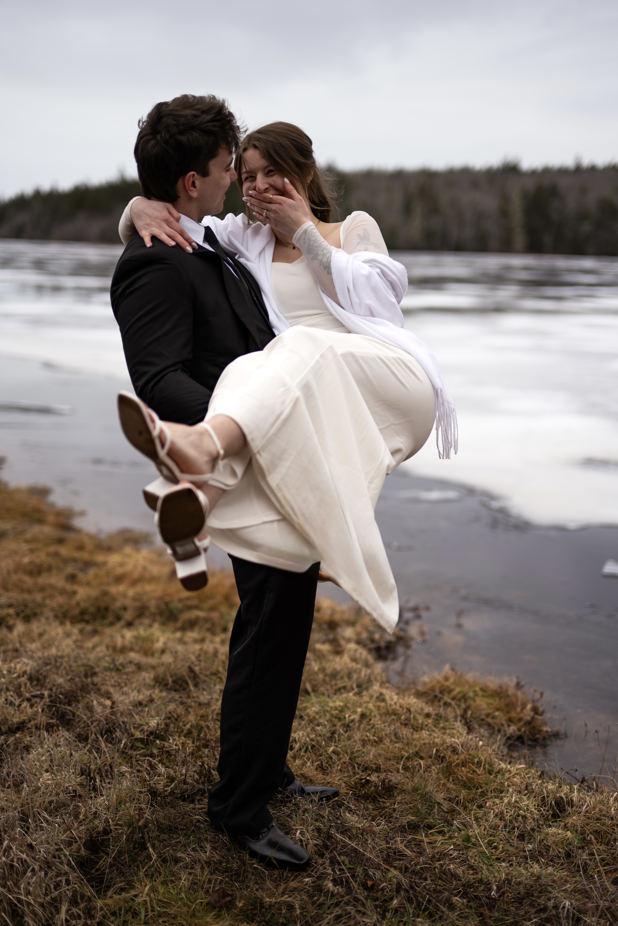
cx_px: 309
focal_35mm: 50
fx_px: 1287
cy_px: 463
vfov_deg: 39.6
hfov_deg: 27.0
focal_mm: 50
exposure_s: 1/1250
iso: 80
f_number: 1.6
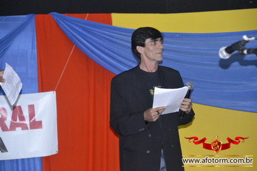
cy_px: 86
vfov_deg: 8.7
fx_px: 1124
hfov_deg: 13.0
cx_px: 128
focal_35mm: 158
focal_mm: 105
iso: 3200
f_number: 5.6
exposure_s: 1/60
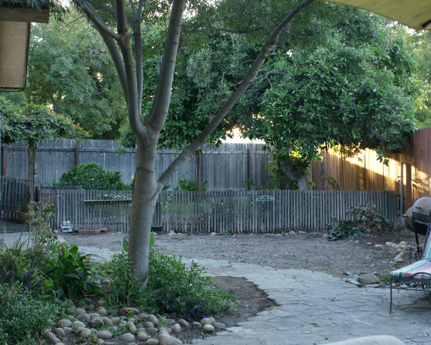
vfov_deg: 29.7
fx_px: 651
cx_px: 225
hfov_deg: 36.6
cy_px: 172
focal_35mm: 51
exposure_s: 1/50
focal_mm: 30
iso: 320
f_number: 5.6
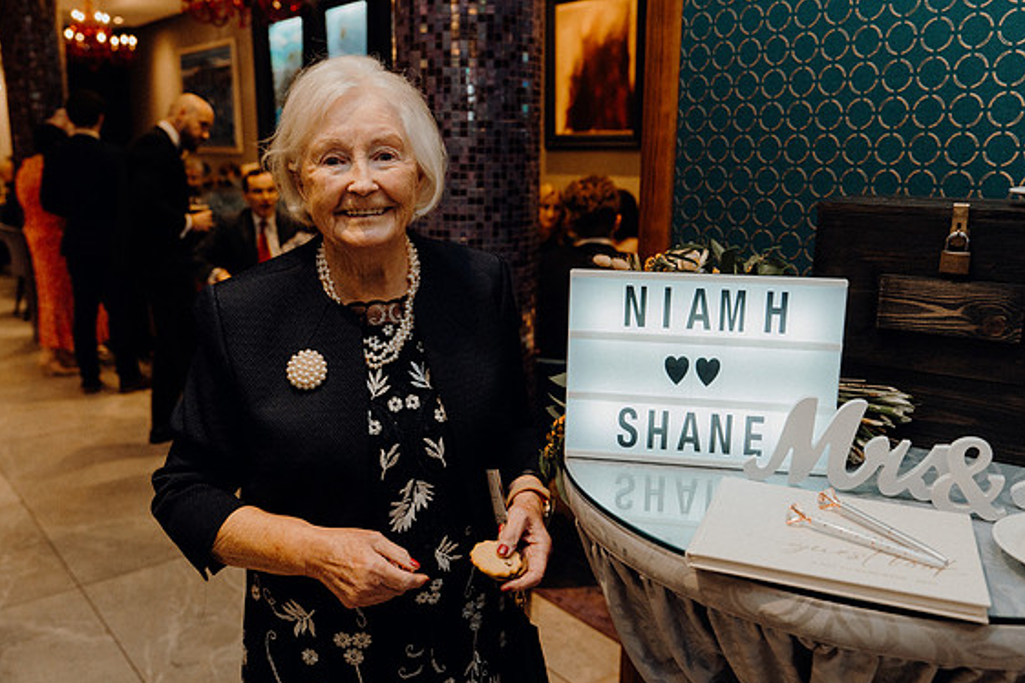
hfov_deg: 61.9
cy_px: 339
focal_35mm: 30
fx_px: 854
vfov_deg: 43.6
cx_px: 508
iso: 2500
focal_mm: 29
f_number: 3.5
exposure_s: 1/125
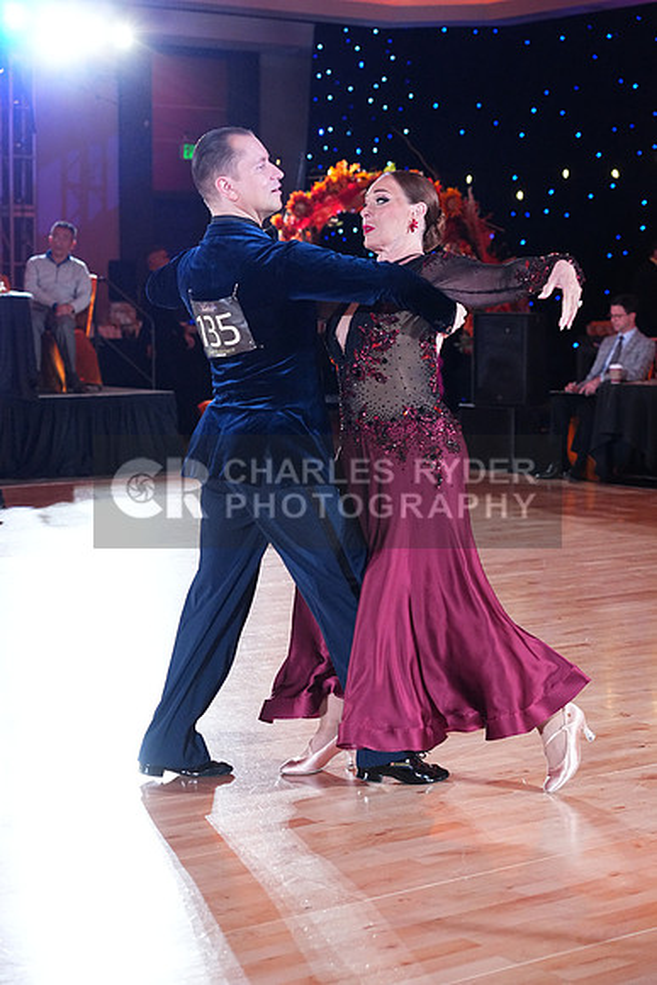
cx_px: 328
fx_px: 1860
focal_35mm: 68
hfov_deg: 20.0
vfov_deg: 29.6
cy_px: 492
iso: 5000
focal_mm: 68
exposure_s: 1/400
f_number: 4
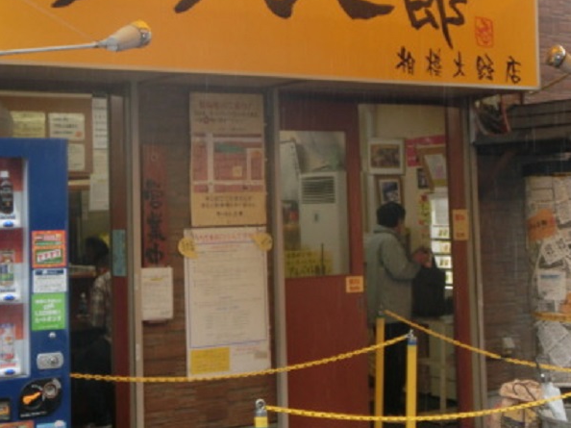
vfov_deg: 22.7
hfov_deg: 30.0
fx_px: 1055
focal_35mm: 64
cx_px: 186
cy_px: 115
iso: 100
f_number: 3.9
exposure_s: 1/125
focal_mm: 6.67
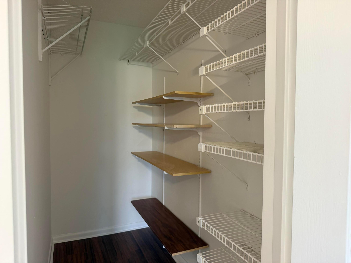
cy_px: 132
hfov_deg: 71.6
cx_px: 176
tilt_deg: -2.0
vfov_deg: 56.8
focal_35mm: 24
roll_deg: -0.5
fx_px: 243
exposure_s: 1/60
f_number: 1.78
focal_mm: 6.76
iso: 250
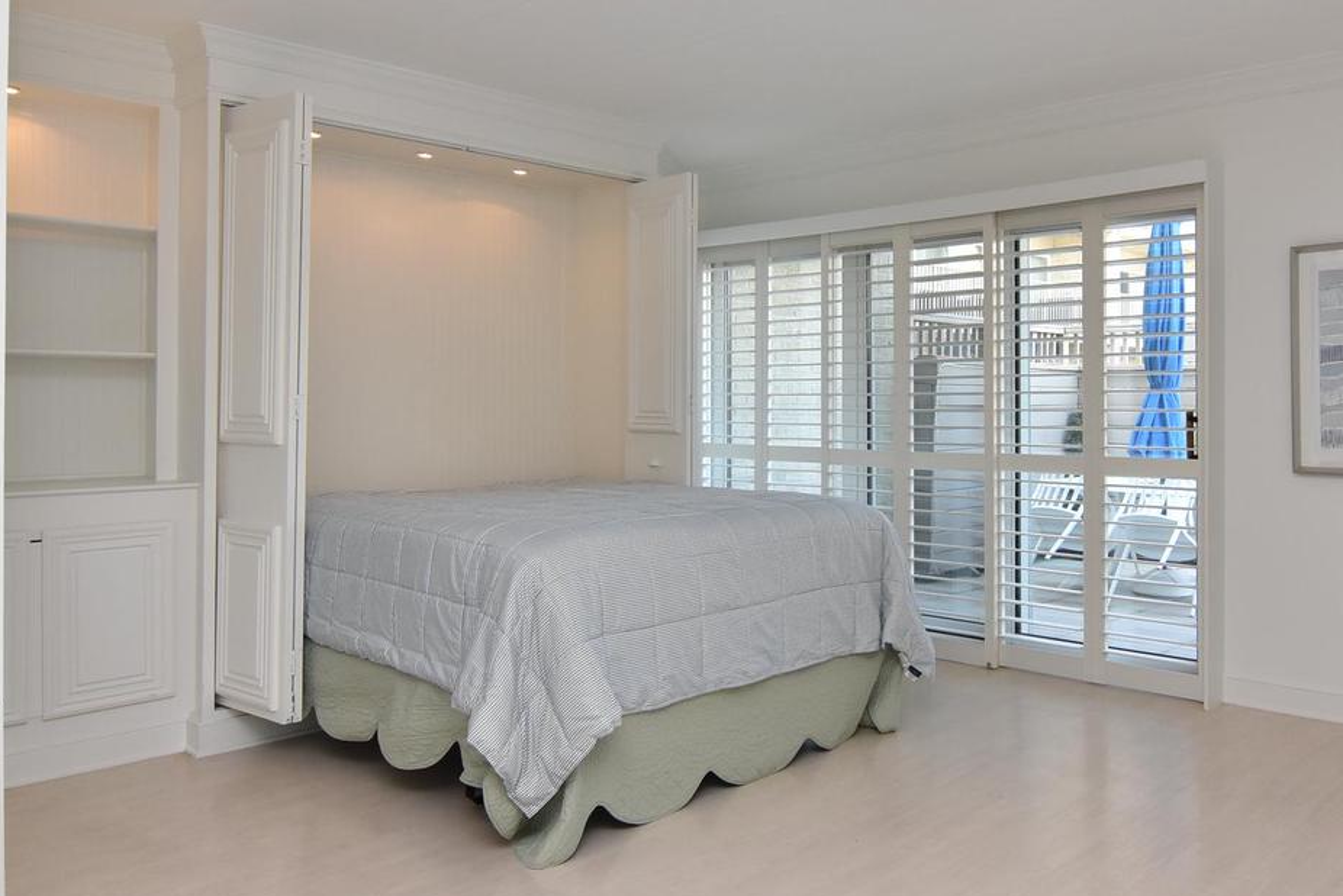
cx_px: 902
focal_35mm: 28
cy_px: 384
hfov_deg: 63.7
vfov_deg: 46.3
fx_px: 1045
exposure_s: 1/80
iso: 800
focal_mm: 12
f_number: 8
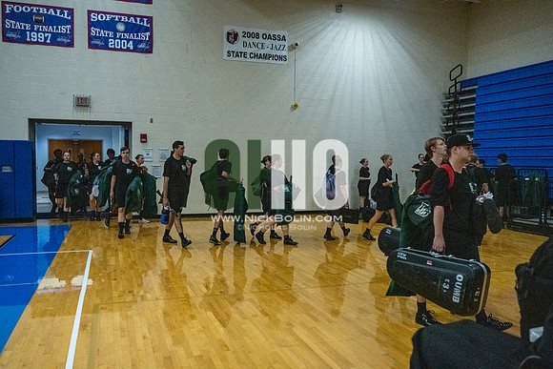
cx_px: 276
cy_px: 184
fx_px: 476
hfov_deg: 60.3
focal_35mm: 31
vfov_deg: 42.3
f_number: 4
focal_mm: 31
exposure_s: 1/4000
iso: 25600
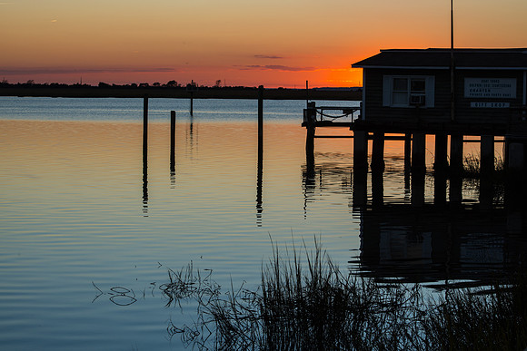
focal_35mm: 85
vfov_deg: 16.1
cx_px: 264
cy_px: 176
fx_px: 1245
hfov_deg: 23.9
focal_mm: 85
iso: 100
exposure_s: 1/13
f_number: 13
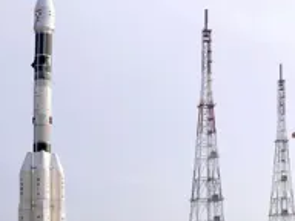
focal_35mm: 70
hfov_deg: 27.2
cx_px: 240
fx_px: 597
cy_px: 142
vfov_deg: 21.0
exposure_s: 1/125
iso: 250
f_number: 13
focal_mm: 35
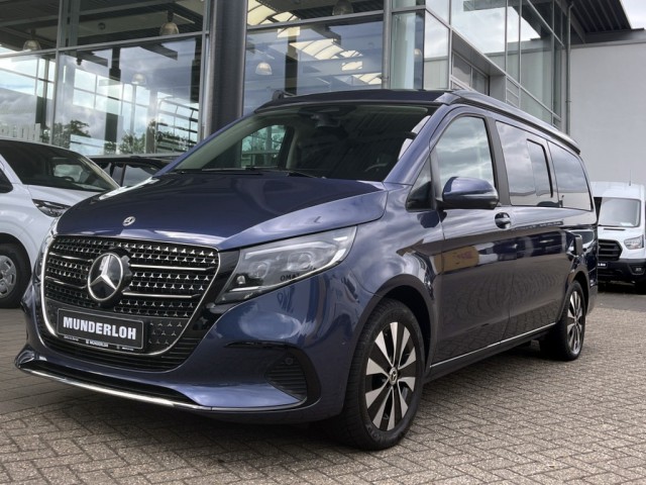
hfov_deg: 67.3
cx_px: 323
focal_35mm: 26
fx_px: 485
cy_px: 242
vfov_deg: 53.1
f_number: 1.6
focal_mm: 5.1
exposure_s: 1/858
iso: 50
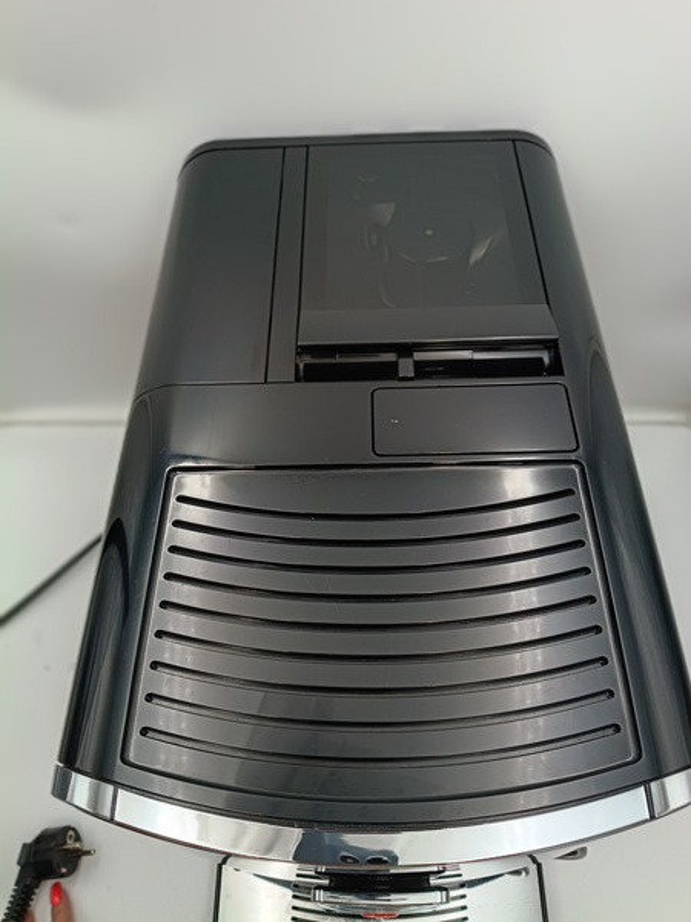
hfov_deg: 53.1
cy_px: 461
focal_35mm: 26
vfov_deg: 67.3
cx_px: 346
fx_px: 692
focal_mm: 4.81
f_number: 1.8
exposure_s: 1/108
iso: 142
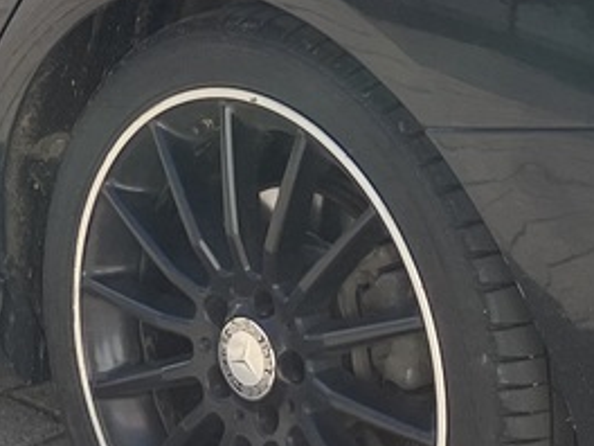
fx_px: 2625
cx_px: 392
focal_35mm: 153
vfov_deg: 9.5
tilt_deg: -12.2
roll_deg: -0.8
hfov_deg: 12.9
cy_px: -133
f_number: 1.8
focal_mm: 3.99
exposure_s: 1/674
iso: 32
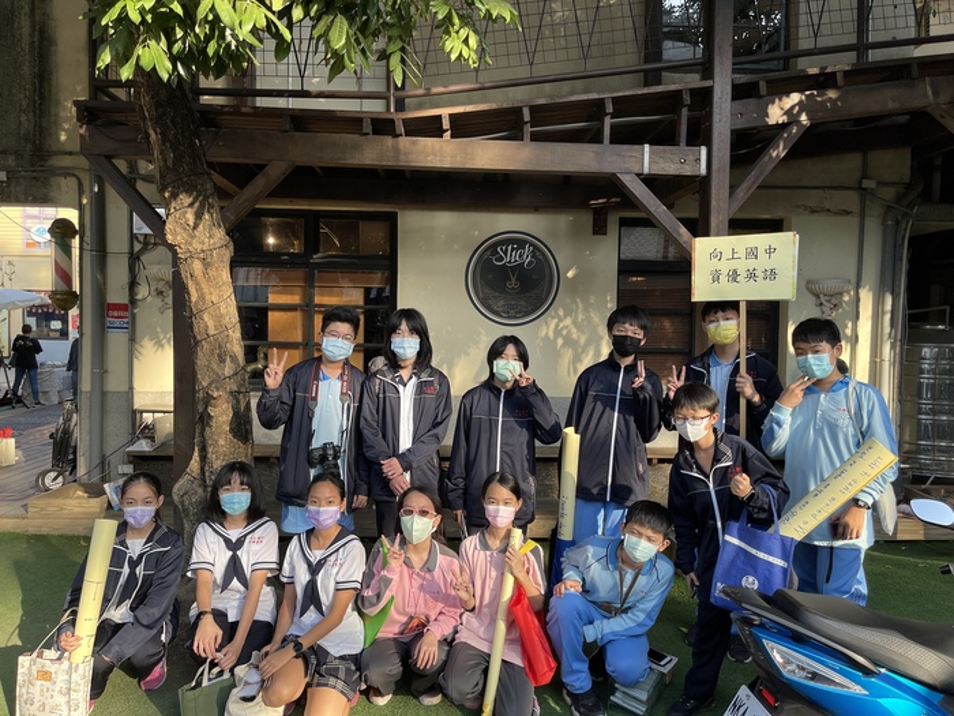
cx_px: 477
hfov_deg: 67.3
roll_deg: -0.5
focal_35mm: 26
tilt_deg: -2.3
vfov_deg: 53.1
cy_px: 358
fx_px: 717
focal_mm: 5.1
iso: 32
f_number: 1.6
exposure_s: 1/533
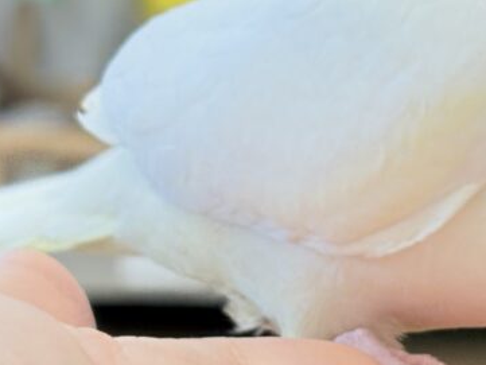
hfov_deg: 11.2
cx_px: 584
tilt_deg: -10.3
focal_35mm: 173
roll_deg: -3.0
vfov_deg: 8.6
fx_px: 2430
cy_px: 131
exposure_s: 1/50
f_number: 1.6
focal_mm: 5.96
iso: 32
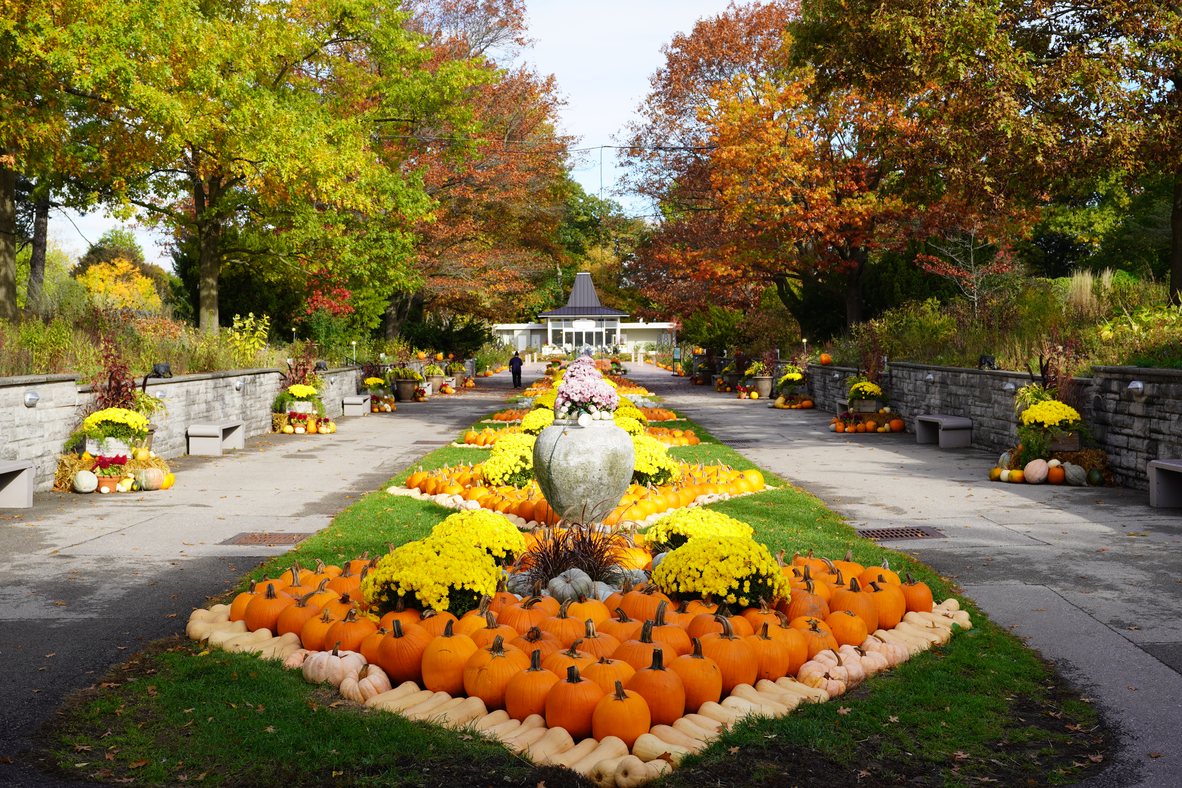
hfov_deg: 47.2
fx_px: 1354
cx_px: 591
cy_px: 394
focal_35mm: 41
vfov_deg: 32.4
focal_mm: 27.5
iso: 100
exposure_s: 1/250
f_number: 5
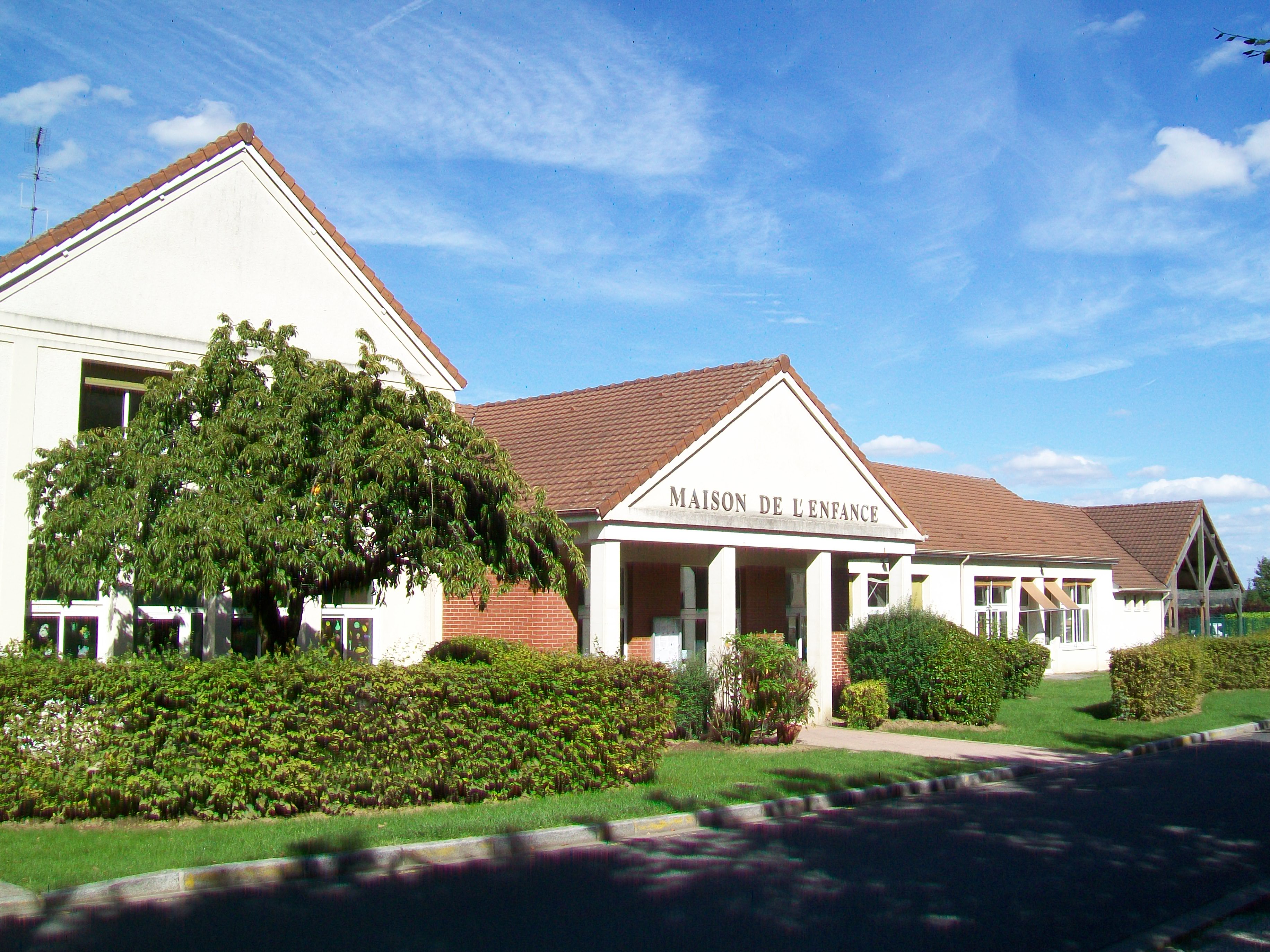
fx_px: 1247
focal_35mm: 34
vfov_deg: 41.8
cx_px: 635
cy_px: 476
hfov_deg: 54.0
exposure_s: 1/400
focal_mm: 6.1
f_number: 4.9
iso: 64
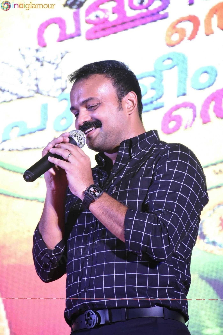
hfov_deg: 6.5
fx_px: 1951
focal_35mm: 210
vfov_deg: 9.8
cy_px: 168
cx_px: 112
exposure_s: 1/125
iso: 4000
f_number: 6.3
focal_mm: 140
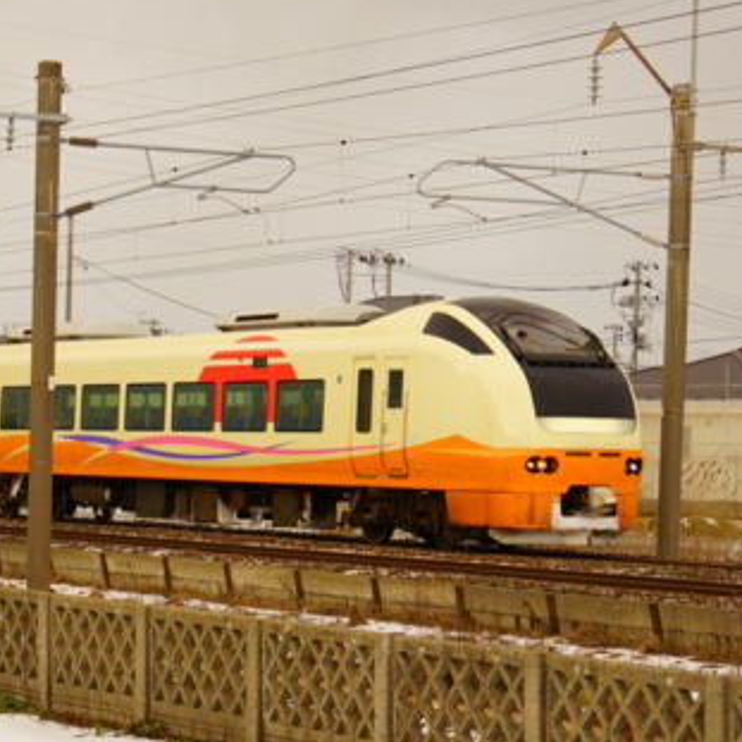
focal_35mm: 118
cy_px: 428
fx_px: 2862
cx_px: 12
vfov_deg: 14.8
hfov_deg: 14.6
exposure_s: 1/1000
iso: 400
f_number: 4.5
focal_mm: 36
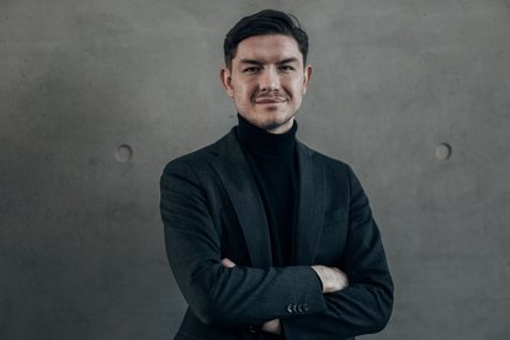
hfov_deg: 39.6
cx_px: 255
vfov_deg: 27.0
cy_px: 170
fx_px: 708
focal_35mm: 50
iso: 100
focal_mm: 50
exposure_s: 1/160
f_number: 1.4
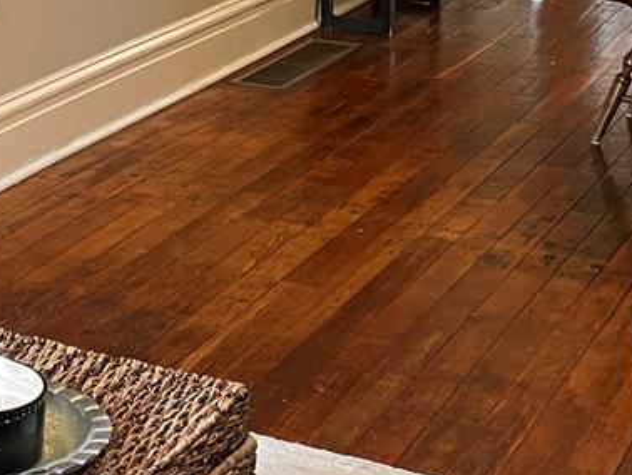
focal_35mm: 110
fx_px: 2010
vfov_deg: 13.1
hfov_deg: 17.2
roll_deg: +0.3
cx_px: -79
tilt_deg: -8.7
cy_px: -95
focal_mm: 4.2
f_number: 1.6
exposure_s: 1/60
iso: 160
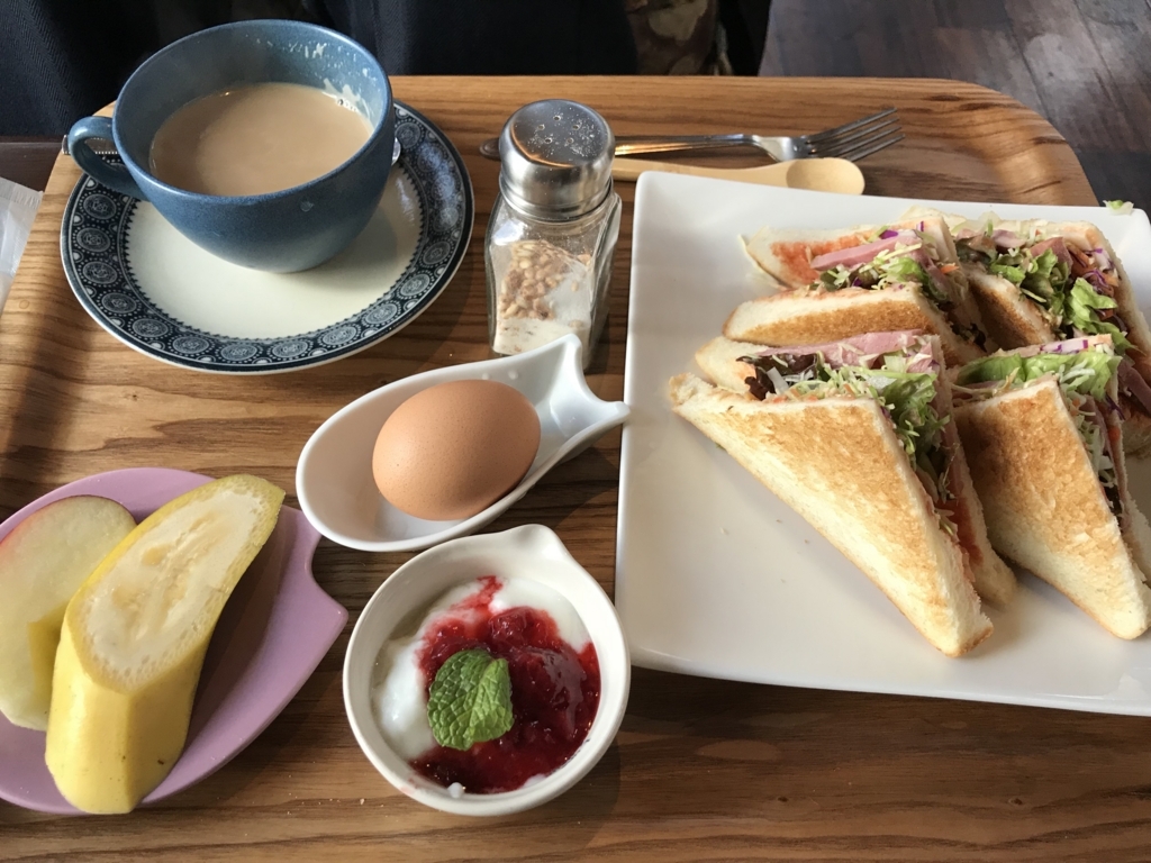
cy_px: 432
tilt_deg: -57.4
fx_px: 931
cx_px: 576
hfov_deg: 63.4
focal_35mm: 28
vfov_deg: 49.7
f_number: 1.8
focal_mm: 3.99
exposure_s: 1/40
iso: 25
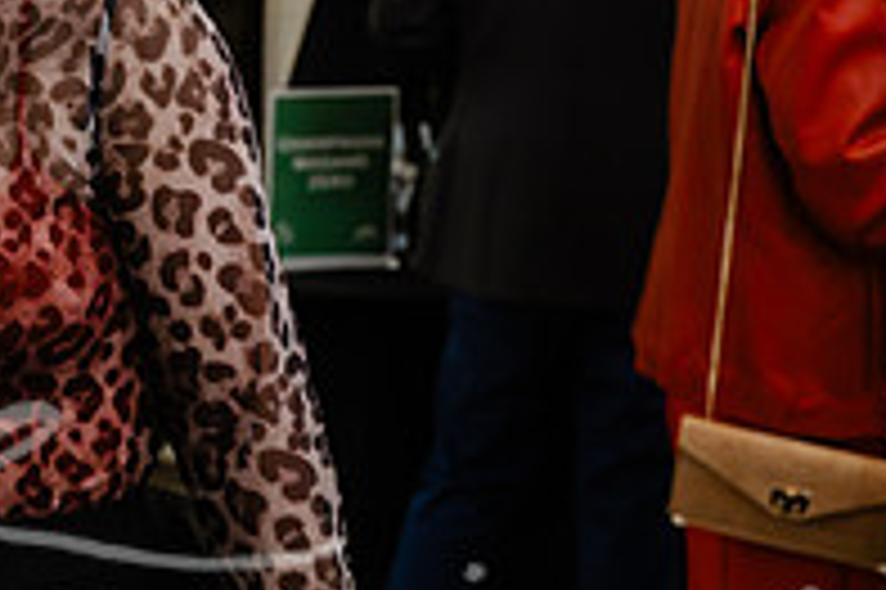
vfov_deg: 16.2
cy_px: 146
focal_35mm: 84
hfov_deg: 22.2
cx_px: -198
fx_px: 2066
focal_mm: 28.5
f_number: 3.5
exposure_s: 1/60
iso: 4000
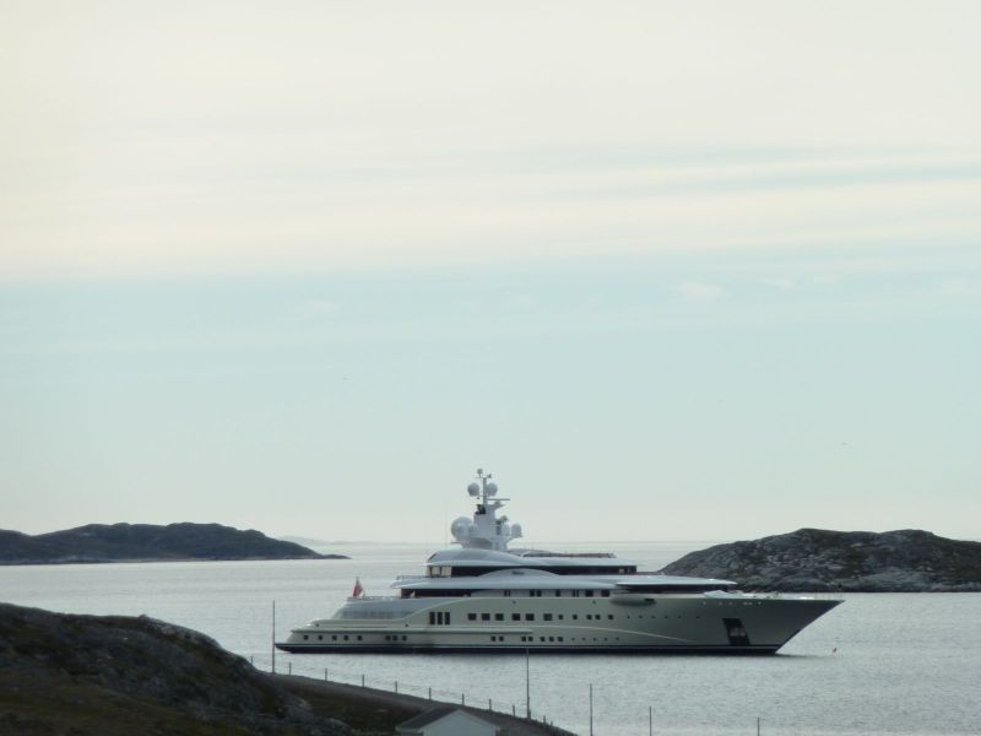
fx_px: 8502
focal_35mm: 300
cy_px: 368
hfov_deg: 6.6
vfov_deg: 5.0
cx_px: 490
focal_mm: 49.2
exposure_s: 1/640
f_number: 5.6
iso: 125
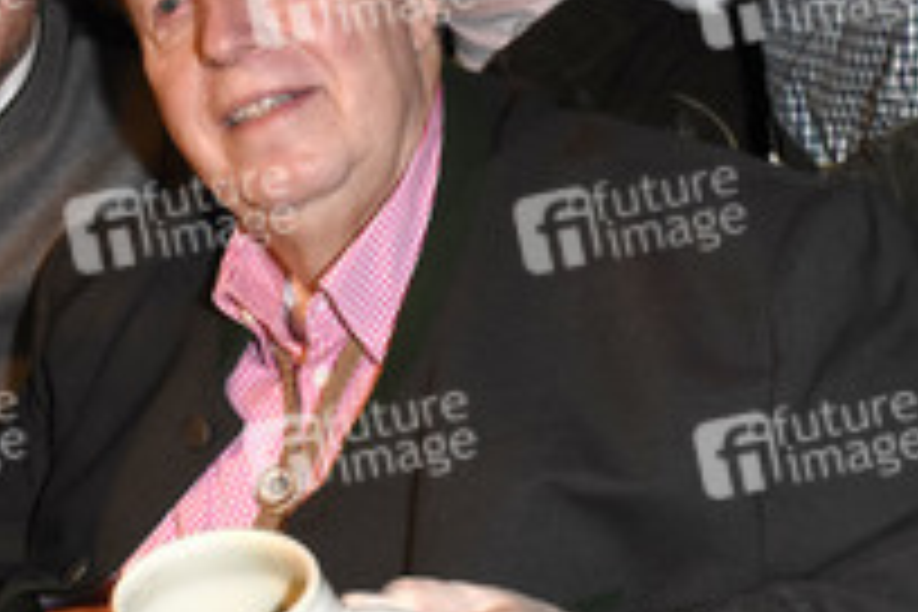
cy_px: 333
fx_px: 1861
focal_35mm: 73
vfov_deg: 18.7
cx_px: 241
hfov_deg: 27.4
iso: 3200
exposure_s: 1/60
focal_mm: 22
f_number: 6.3
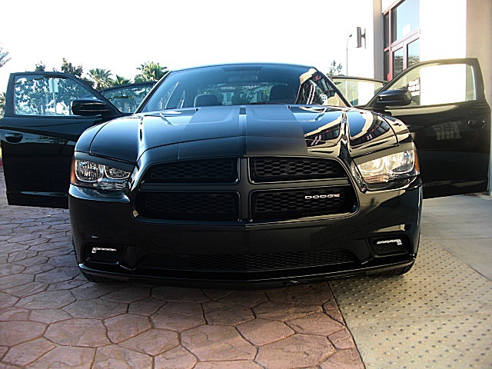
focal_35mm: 36
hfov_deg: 51.4
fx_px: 512
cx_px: 246
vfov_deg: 39.7
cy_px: 184
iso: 50
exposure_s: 1/125
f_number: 2.8
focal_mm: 6.3
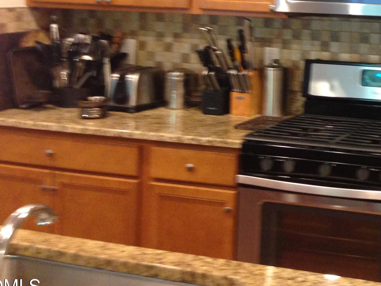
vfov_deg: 18.8
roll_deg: -0.8
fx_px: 836
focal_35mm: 76
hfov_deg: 23.9
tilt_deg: +0.6
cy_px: -13
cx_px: 427
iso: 160
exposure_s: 1/20
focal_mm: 4.12
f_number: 2.4
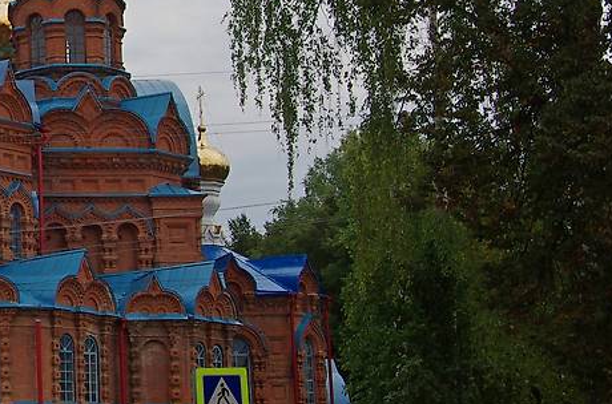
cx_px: -172
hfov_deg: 20.0
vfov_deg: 14.4
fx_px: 1594
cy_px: 66
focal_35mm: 94
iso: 160
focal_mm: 24
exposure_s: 1/30
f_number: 7.1
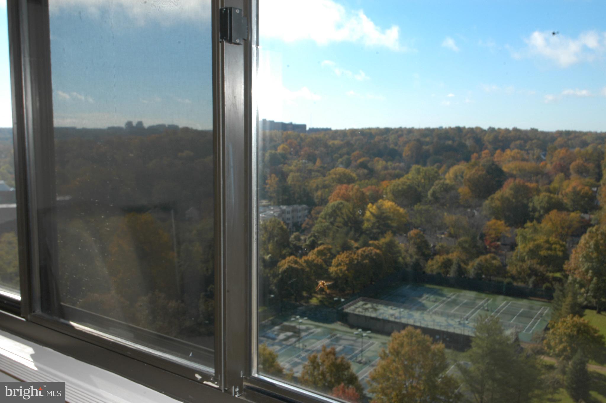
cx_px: 303
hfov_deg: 53.2
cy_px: 202
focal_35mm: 36
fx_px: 605
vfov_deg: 36.8
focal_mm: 24
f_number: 14
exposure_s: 1/125
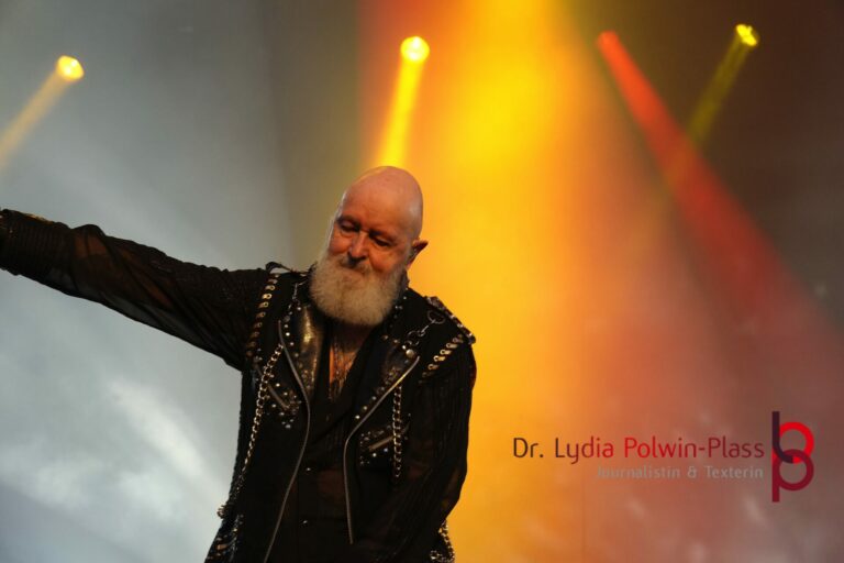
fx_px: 2672
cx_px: 422
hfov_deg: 17.9
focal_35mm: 114
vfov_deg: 12.0
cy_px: 282
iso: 1600
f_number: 5
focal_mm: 76
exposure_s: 1/160
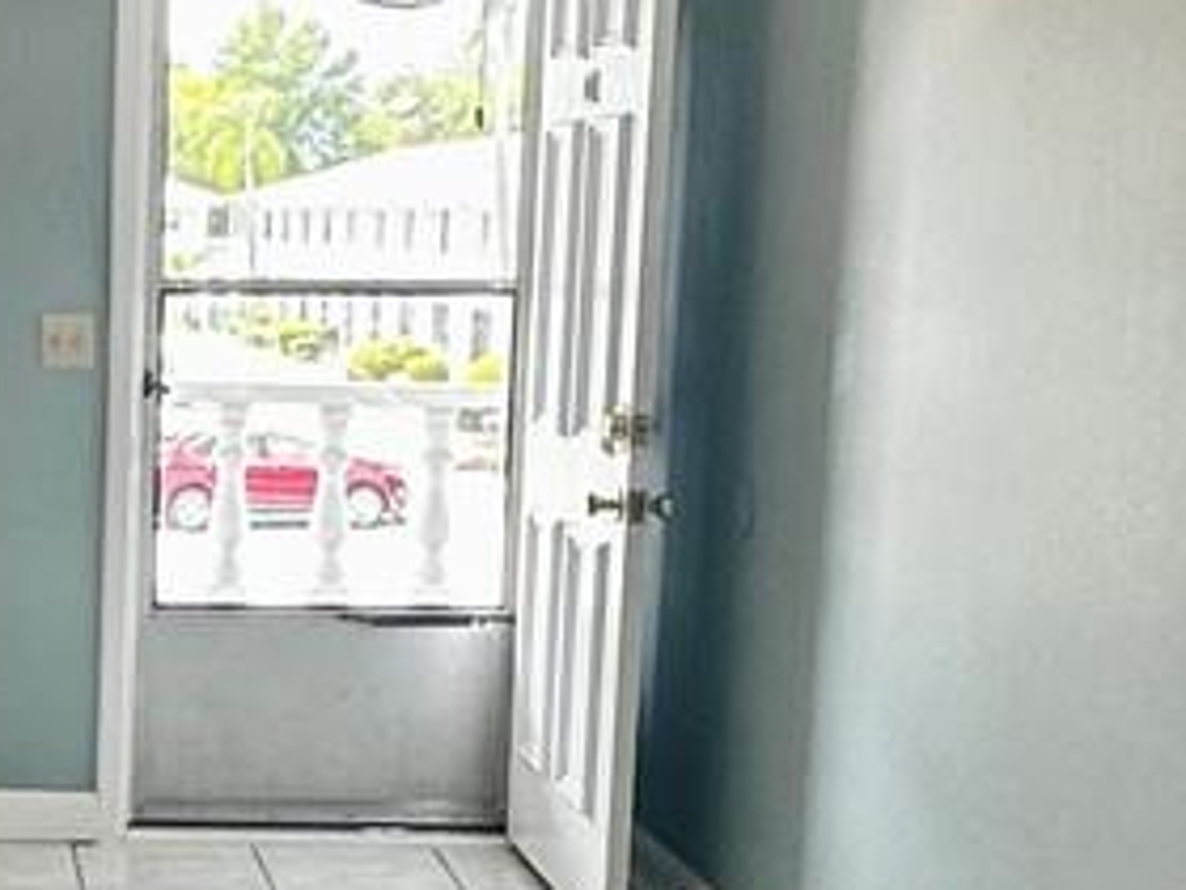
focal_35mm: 80
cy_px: 640
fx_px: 2741
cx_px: -59
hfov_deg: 23.2
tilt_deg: -8.4
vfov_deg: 18.3
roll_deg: -0.9
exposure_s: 1/120
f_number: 2.2
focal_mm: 2.22
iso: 80
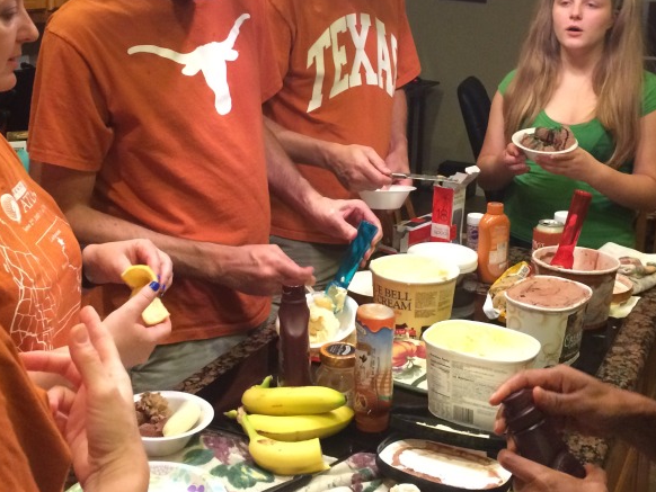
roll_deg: -2.7
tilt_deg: -13.8
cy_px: 159
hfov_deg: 37.5
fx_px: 967
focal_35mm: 51
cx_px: 348
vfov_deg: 28.4
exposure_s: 1/30
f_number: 2.2
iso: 320
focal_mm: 4.15
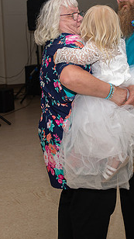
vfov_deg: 27.8
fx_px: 481
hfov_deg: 15.7
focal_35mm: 76
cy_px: 86
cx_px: 122
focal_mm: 35
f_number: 3.5
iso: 800
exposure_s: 1/125
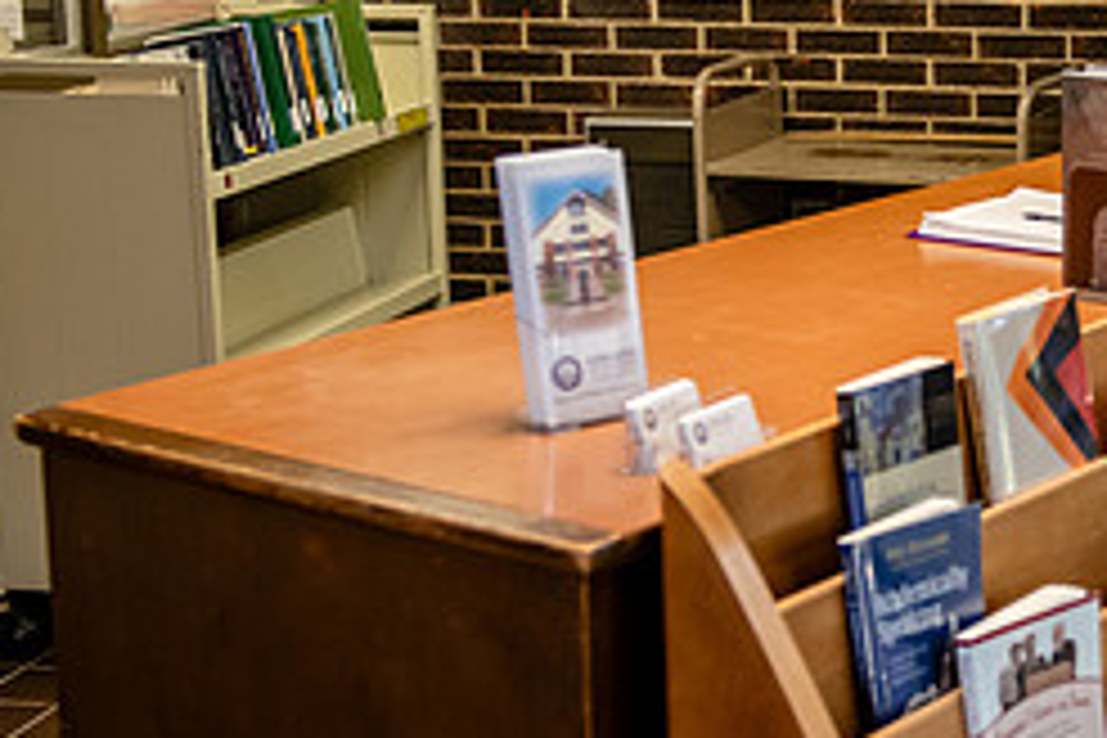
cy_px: 218
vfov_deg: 16.0
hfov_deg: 23.1
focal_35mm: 85
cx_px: 1062
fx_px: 2614
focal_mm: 36
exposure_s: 1/160
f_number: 3.2
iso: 1250
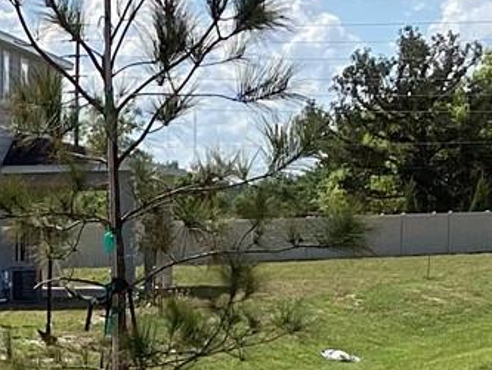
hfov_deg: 12.8
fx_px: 2119
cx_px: -143
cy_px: 633
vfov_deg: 9.5
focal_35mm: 149
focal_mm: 3.3
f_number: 2.4
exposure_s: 1/1335
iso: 25
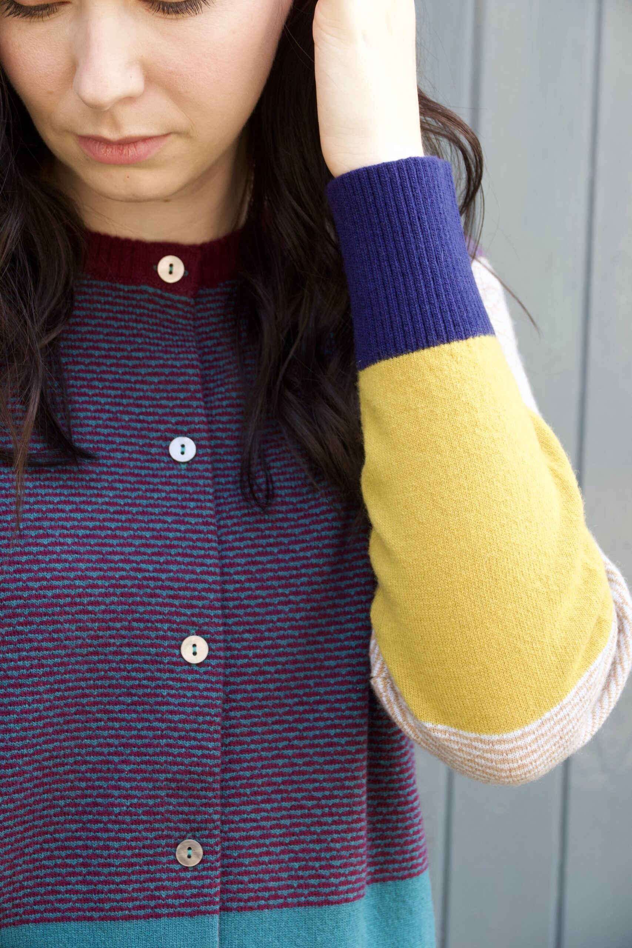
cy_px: 474
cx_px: 316
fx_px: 2738
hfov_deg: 13.2
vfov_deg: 19.6
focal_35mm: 104
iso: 250
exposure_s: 1/125
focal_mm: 38.04
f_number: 4
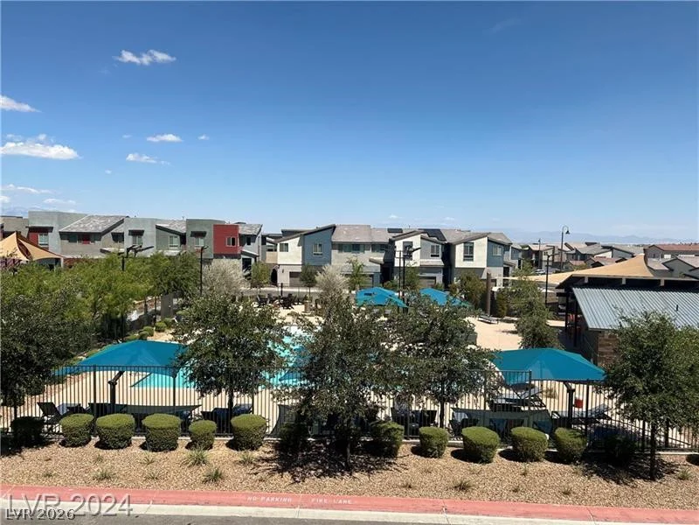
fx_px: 525
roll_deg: -0.4
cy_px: 262
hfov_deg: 67.3
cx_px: 350
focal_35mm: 26
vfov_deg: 53.1
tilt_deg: -4.0
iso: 50
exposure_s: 1/3356
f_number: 1.5
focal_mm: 5.7
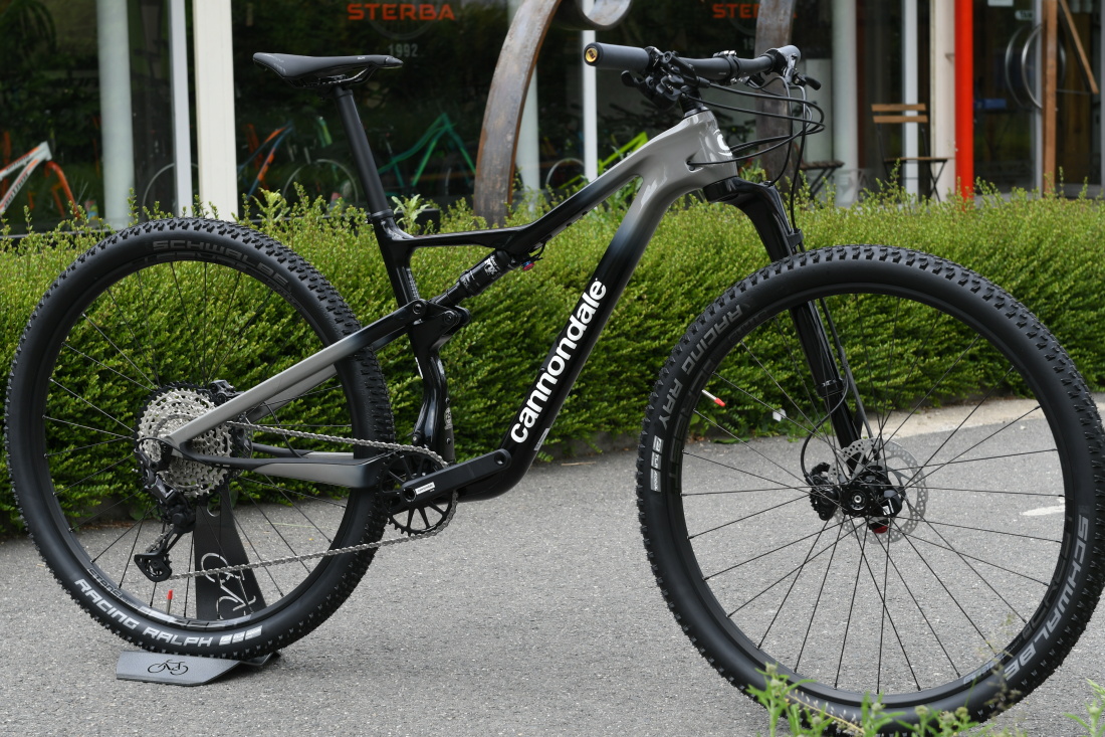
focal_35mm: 84
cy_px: 368
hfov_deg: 24.2
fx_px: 2578
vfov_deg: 16.3
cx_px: 552
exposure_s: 1/250
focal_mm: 56
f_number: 7.1
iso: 200
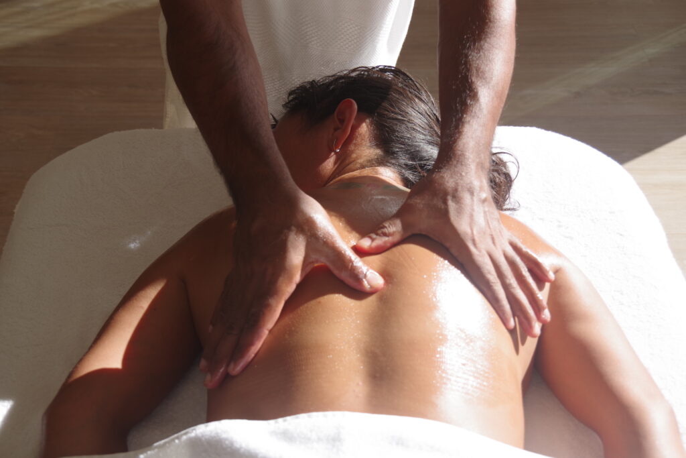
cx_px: 343
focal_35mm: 54
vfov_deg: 25.1
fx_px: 1029
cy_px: 229
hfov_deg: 36.9
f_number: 6.3
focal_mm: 36
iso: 200
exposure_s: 1/320
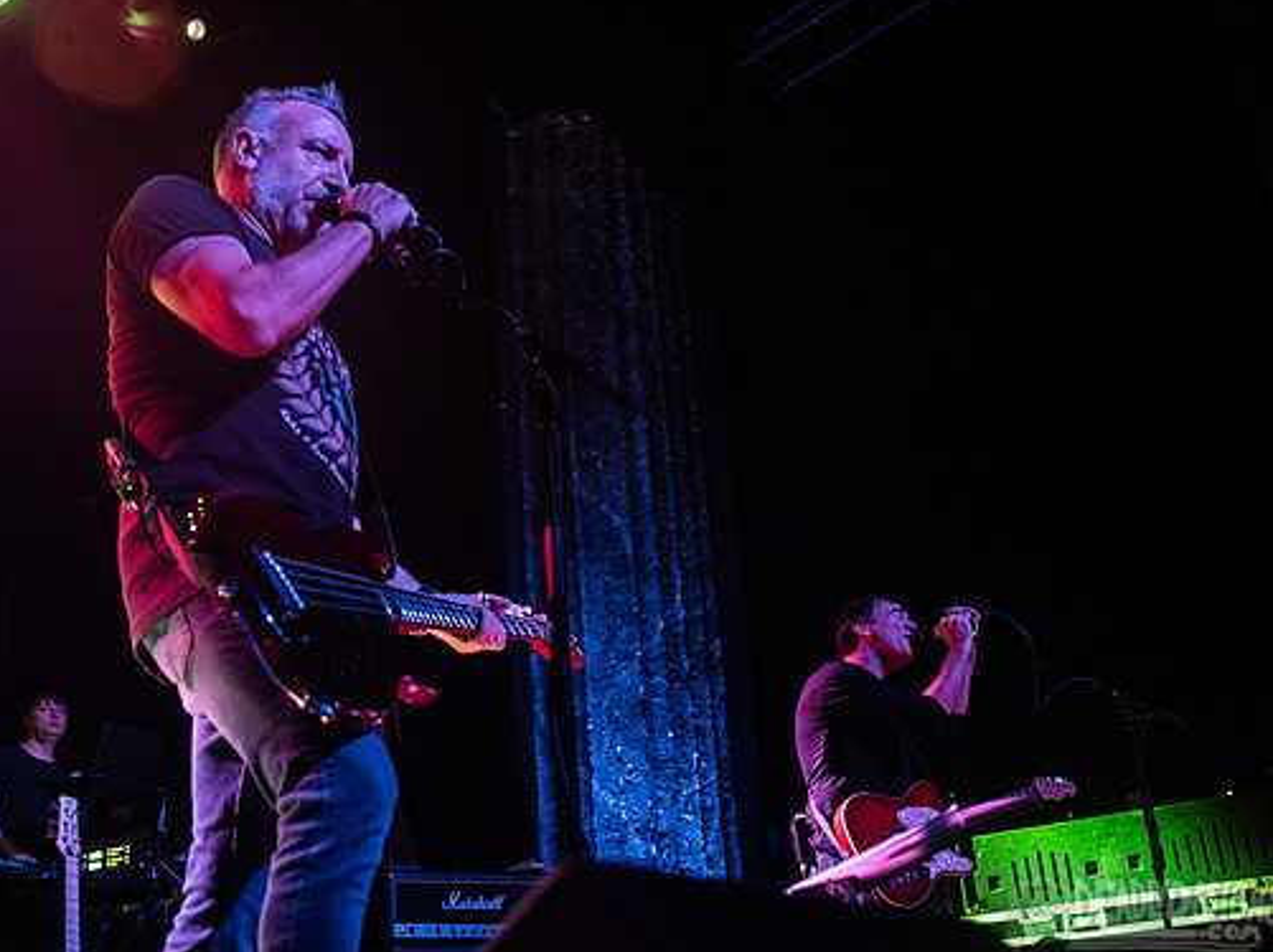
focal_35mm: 39
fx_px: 1433
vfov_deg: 36.8
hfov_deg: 47.8
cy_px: 476
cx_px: 569
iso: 3200
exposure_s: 1/400
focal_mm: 35
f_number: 3.2
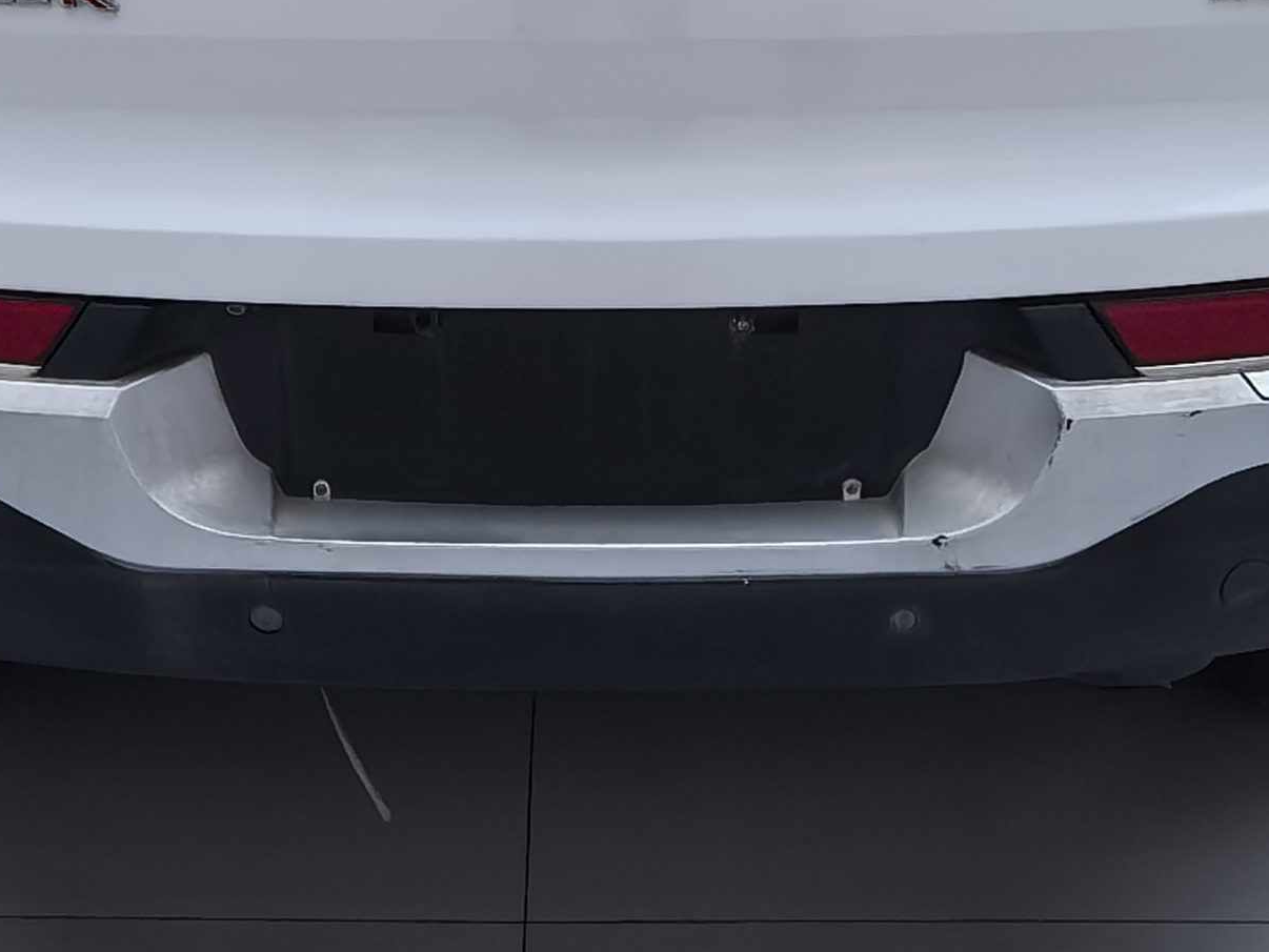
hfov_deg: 30.7
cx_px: 542
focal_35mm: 63
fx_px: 2310
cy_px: 92
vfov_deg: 22.7
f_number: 2.2
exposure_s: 1/100
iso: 64
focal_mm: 1.95
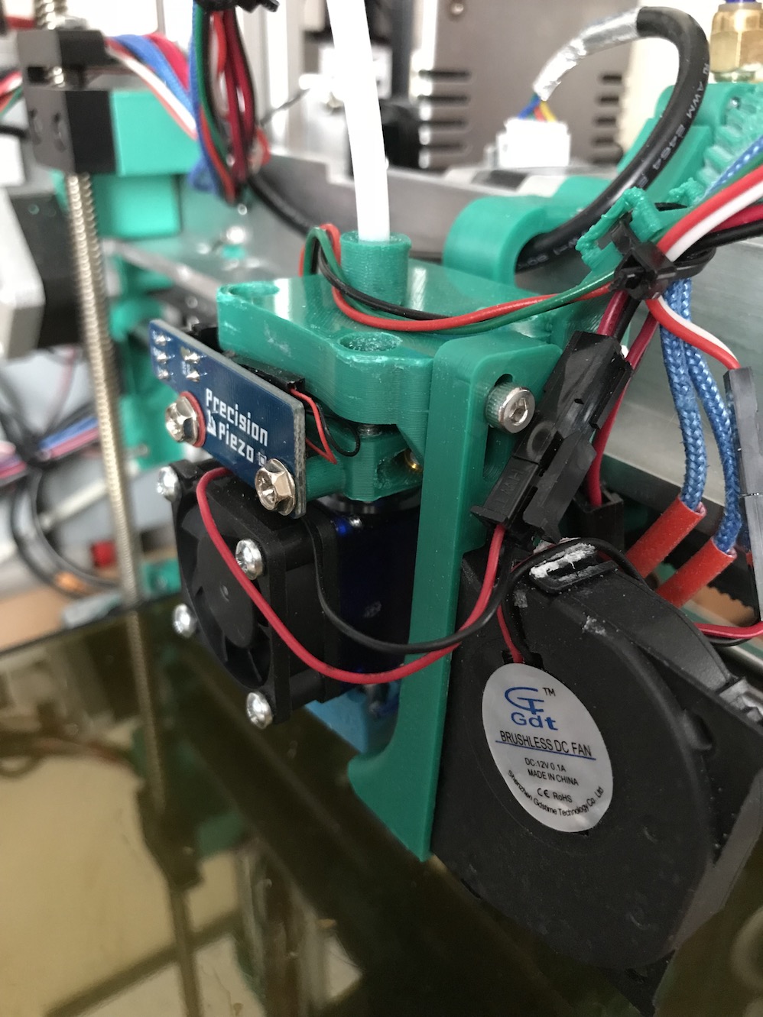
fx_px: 823
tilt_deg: -26.6
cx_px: 382
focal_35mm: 28
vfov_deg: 63.4
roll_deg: -1.0
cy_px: 508
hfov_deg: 49.7
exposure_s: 1/6
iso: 80
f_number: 1.8
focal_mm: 3.99
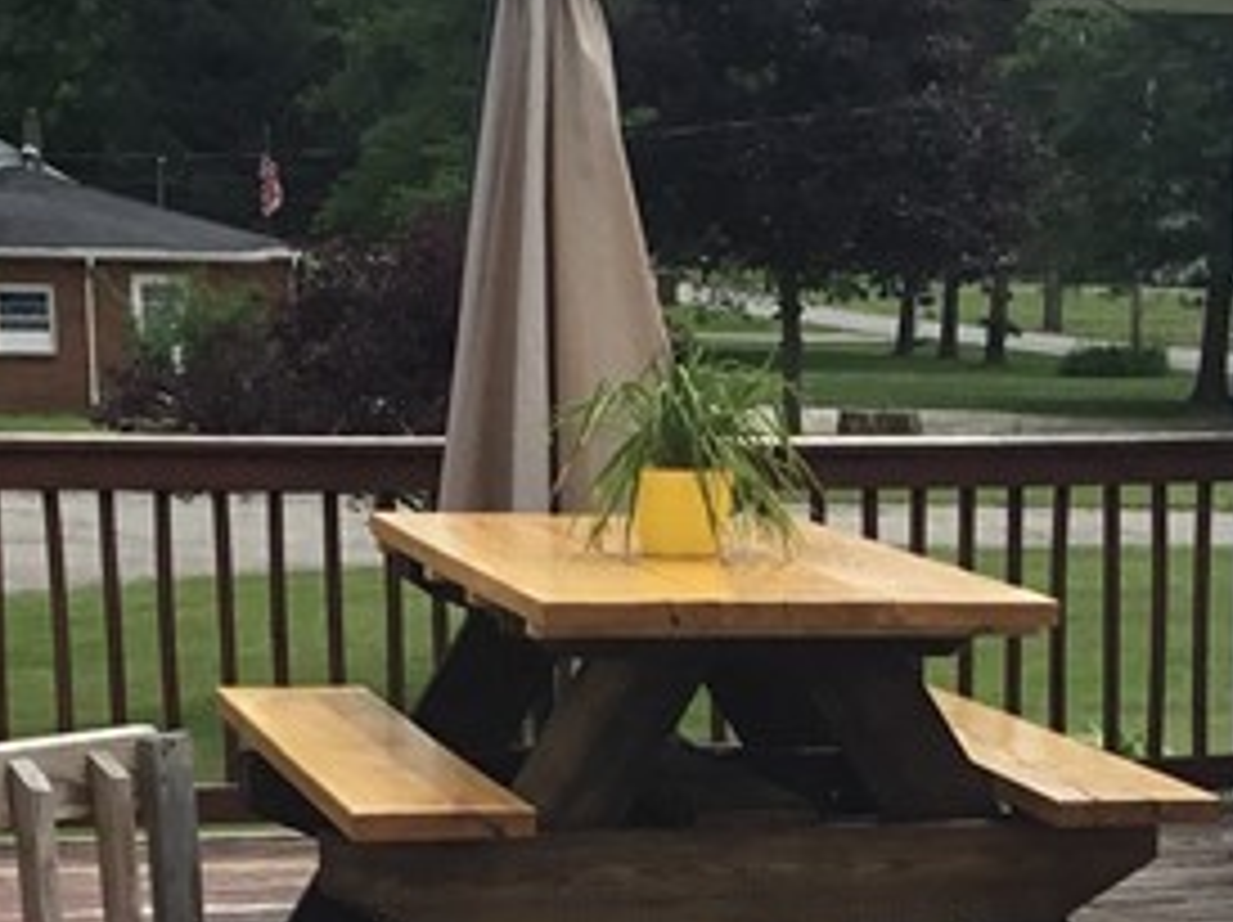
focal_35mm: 116
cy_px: 1187
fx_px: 4128
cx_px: 1274
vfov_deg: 12.4
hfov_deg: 16.6
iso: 25
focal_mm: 3.3
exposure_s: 1/1181
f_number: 2.4
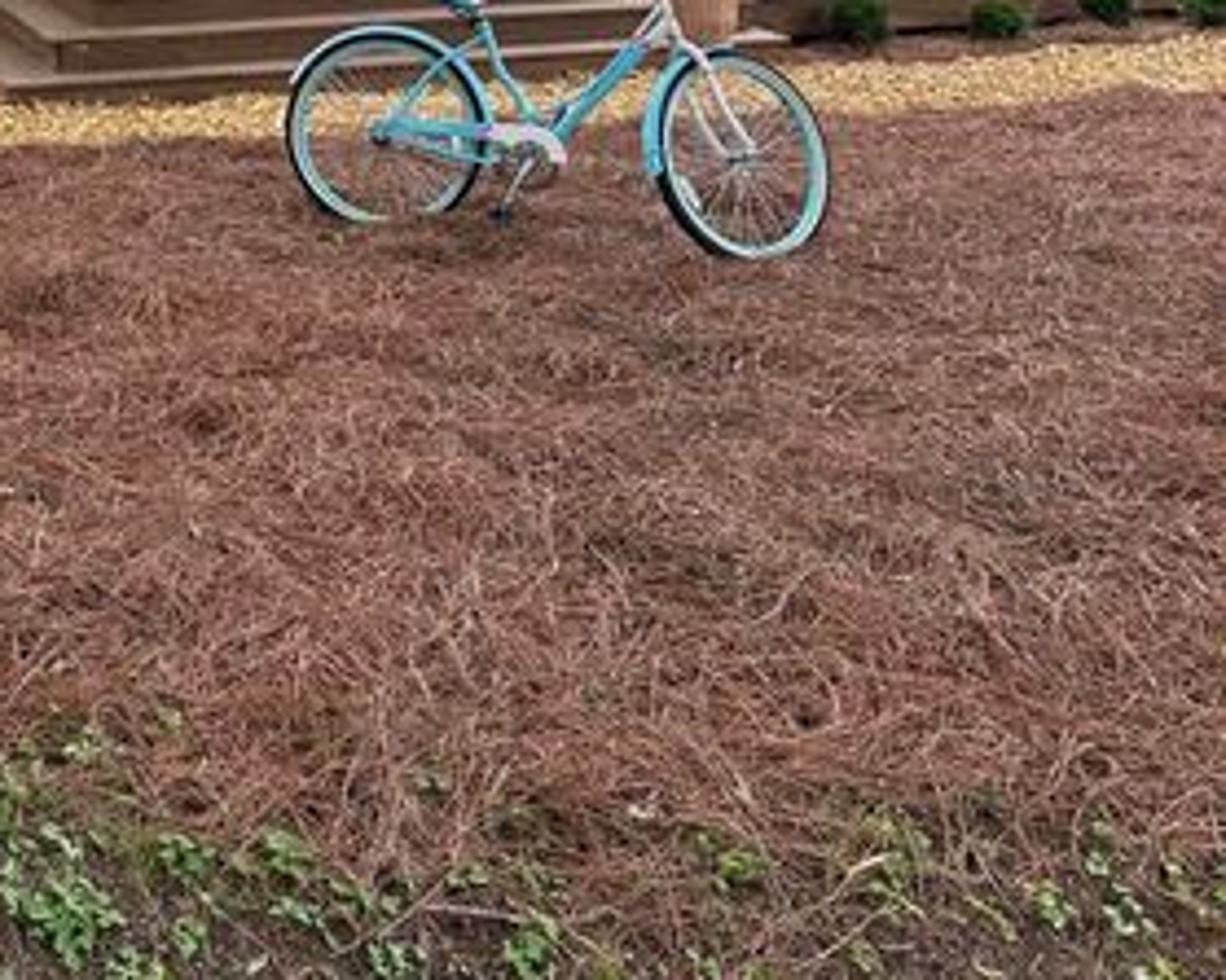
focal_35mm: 56
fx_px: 2031
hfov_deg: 32.0
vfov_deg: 25.0
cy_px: -121
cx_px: 132
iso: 80
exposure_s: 1/745
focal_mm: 6.86
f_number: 1.78
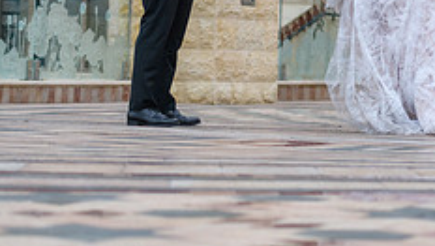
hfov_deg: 11.7
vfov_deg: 6.6
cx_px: 392
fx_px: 2113
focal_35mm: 183
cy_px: -85
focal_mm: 70
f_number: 2.8
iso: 400
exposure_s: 1/3200
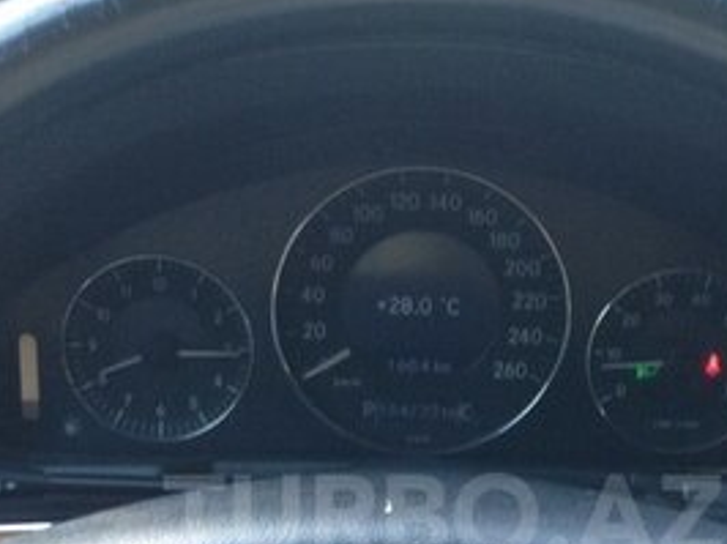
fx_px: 1721
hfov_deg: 23.8
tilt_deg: -29.6
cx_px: 443
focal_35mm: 82
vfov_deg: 17.6
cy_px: 515
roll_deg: -2.8
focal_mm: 4.12
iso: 80
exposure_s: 1/20
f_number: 2.4
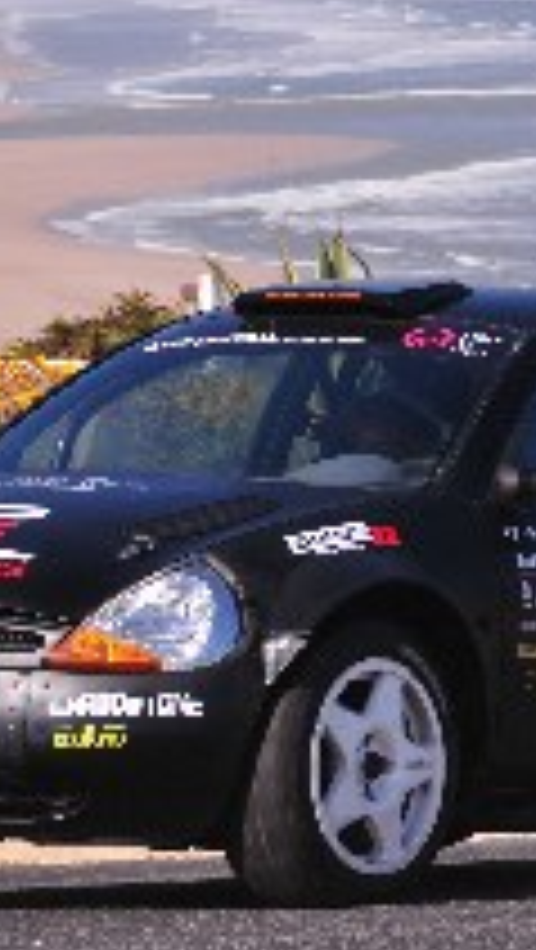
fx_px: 6758
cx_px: 500
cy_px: 380
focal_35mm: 268
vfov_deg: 8.0
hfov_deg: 4.5
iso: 250
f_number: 6.3
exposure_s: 1/800
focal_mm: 80
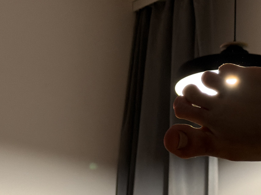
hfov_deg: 17.4
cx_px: 156
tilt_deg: +16.7
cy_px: 122
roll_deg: -2.1
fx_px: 852
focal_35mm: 113
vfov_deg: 13.1
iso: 250
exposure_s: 1/40
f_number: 1.78
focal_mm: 6.76
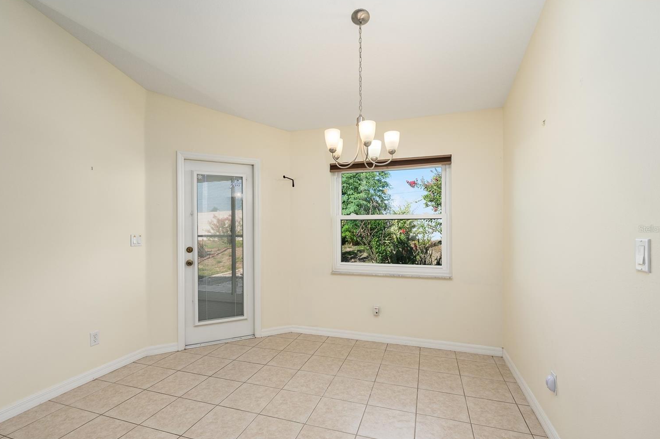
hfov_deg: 96.8
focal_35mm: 16
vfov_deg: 73.7
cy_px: 229
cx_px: 326
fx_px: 293
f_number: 8
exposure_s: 1/15
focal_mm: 15
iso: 400
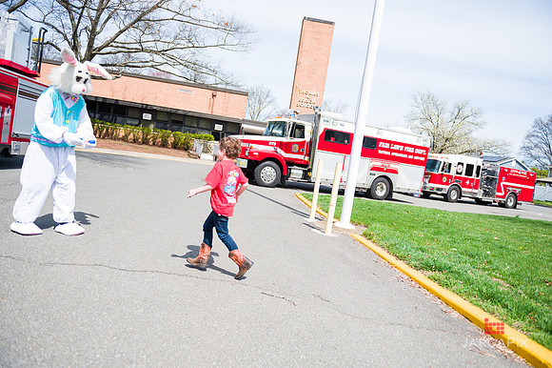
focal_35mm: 24
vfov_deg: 53.1
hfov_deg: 73.8
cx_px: 276
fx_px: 368
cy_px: 184
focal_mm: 24
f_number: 4
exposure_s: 1/2500
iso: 200
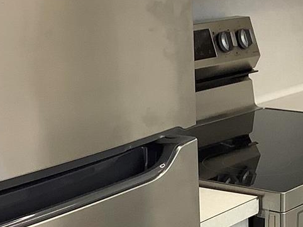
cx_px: 225
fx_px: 901
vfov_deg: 14.2
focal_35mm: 103
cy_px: 217
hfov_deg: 19.0
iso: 100
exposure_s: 1/60
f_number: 2.4
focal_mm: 3.3
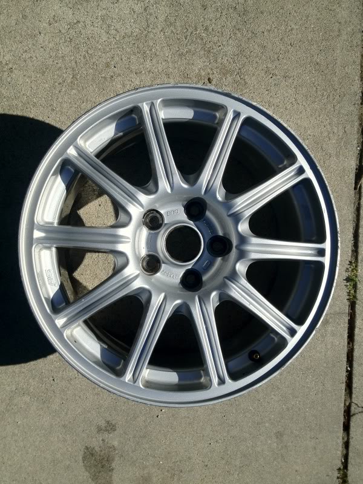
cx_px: 182
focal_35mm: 35
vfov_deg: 52.6
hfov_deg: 40.7
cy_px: 242
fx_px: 489
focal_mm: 4.3
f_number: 2.4
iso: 64
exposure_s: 1/2404
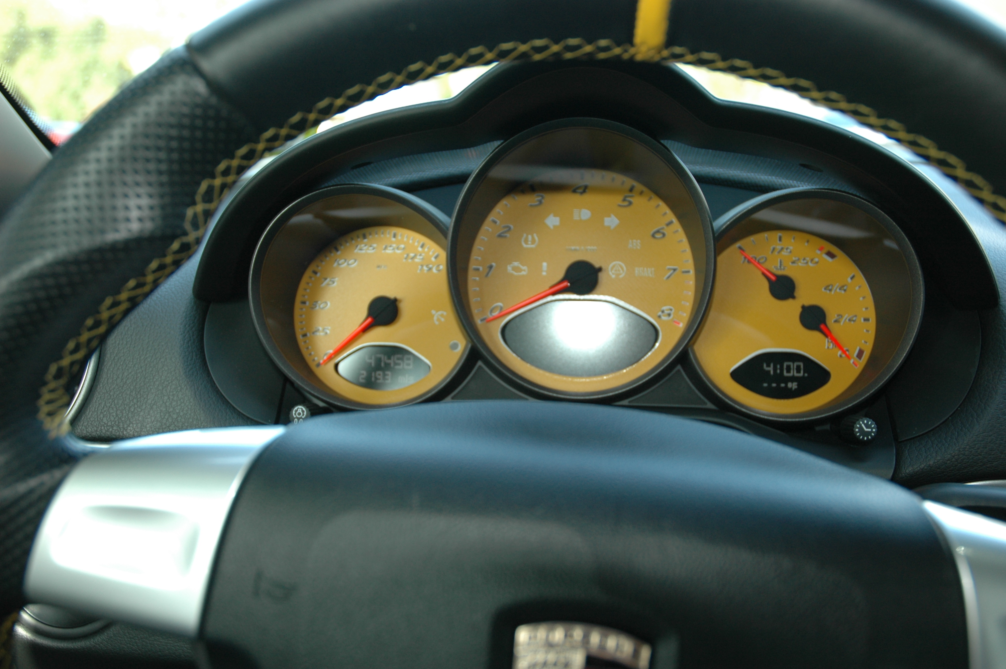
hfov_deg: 53.2
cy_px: 334
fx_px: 1005
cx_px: 503
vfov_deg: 36.8
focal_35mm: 36
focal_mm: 24
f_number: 3.8
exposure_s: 1/80
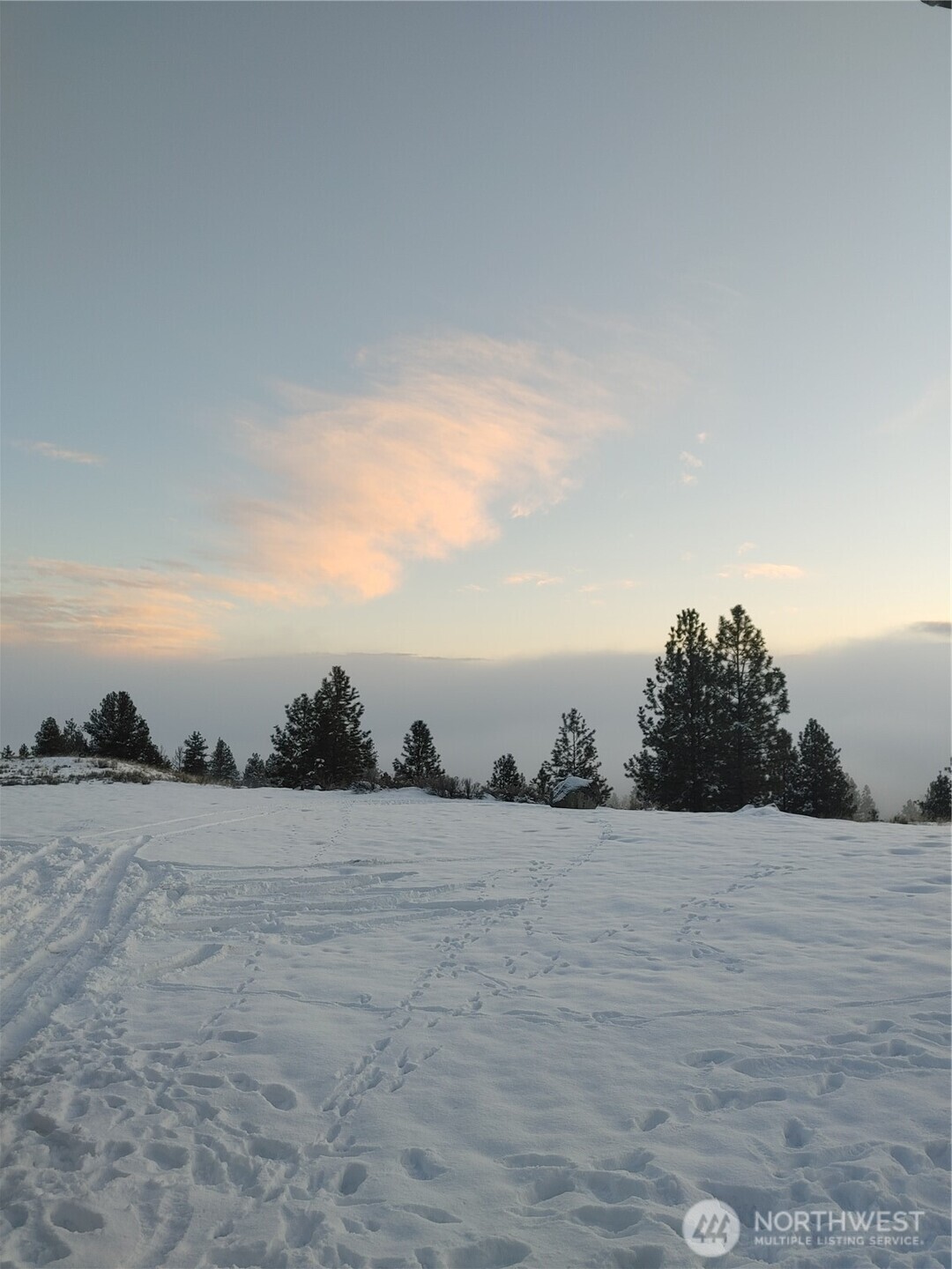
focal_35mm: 26
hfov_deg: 53.1
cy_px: 634
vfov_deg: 67.3
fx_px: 953
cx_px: 476
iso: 50
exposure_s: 1/233
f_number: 1.8
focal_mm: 4.81
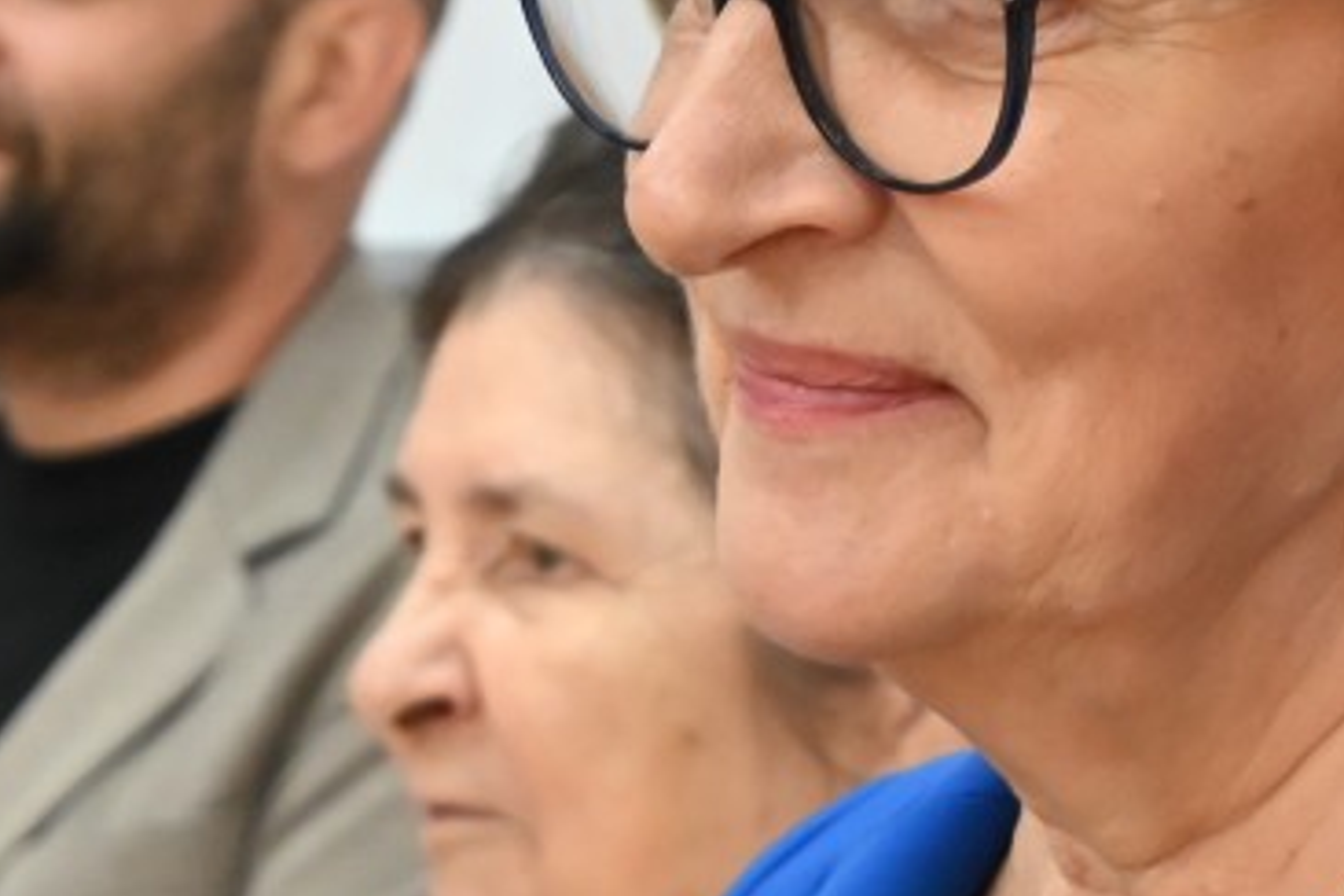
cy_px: 977
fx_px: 8250
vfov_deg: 6.2
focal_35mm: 221
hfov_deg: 9.3
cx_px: 694
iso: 3200
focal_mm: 50
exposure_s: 1/80
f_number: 6.3
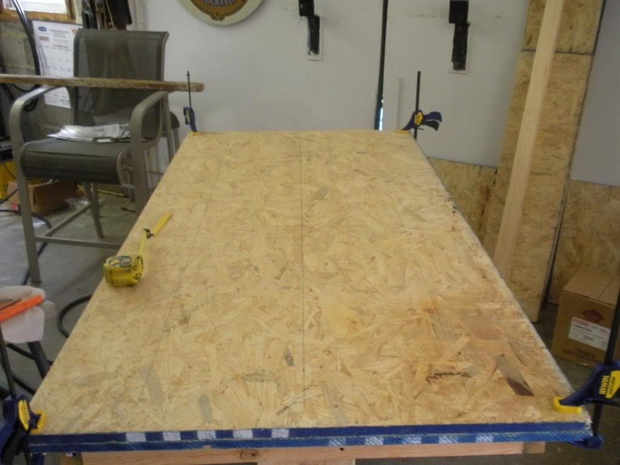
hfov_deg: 51.4
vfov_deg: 39.7
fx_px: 645
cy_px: 232
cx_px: 310
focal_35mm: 36
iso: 400
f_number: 3.5
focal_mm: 6.3
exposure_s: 1/36.6
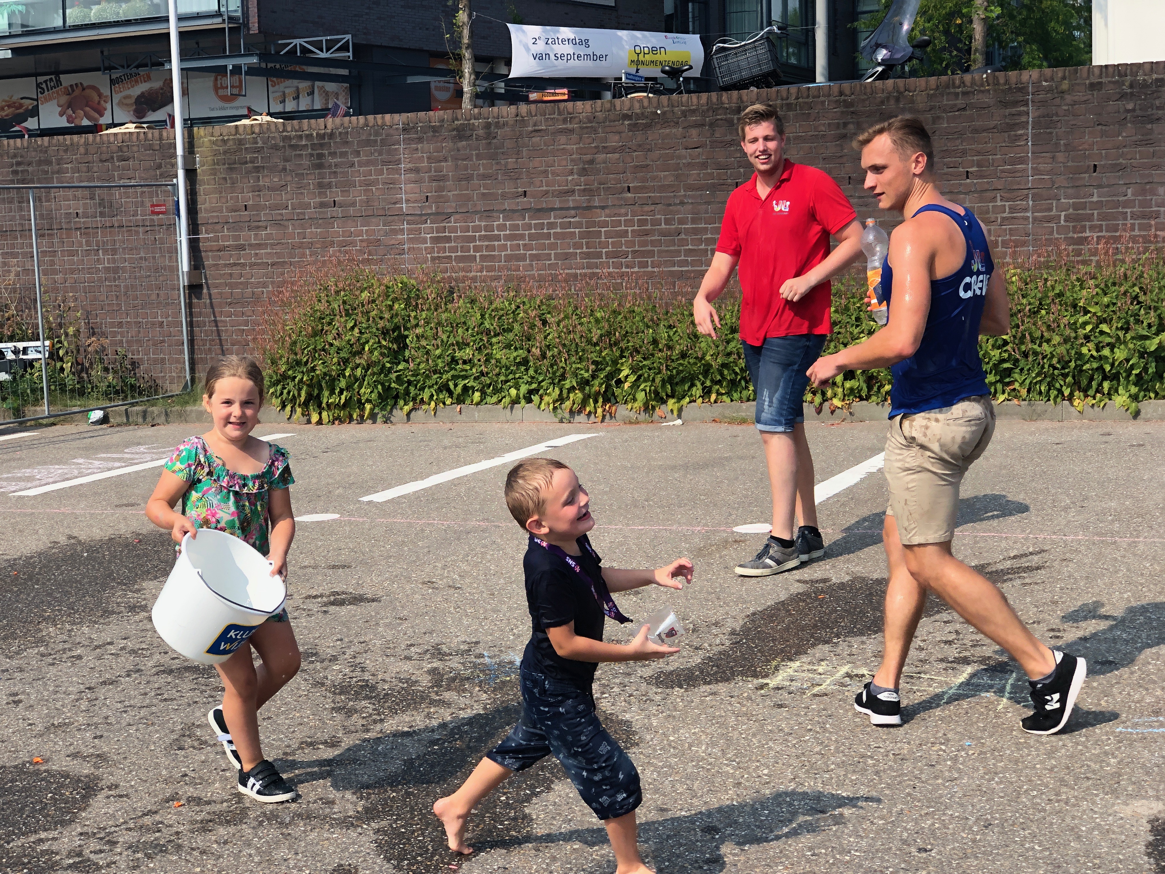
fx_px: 1918
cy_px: 437
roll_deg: +1.1
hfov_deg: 33.8
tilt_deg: -7.6
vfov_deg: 25.7
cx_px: 582
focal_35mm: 57
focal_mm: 6.6
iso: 20
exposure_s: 1/533
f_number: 2.8
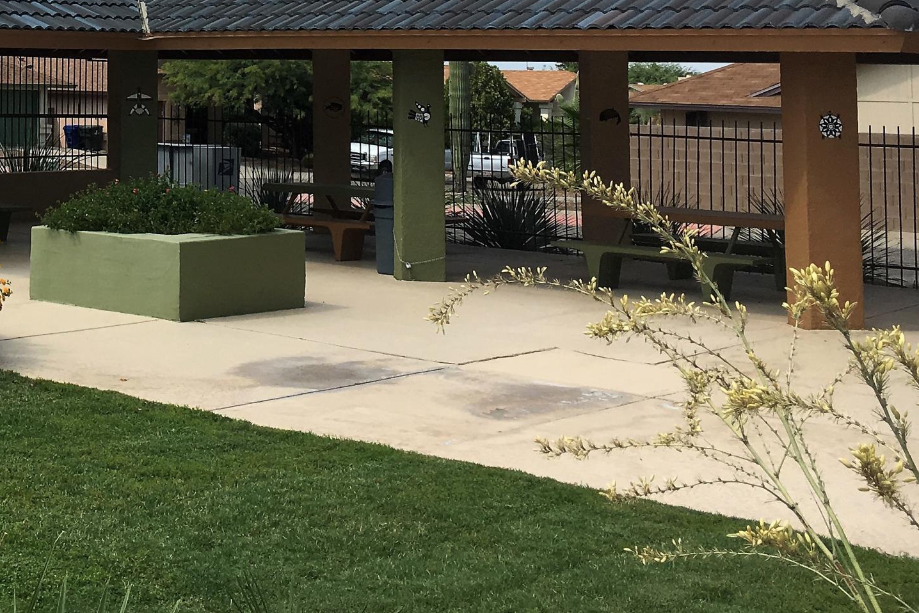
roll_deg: -1.3
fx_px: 1608
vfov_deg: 20.6
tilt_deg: +4.6
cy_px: -54
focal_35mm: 63
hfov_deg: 29.6
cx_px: -16
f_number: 2.2
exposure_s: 1/1923
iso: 25
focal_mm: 4.15
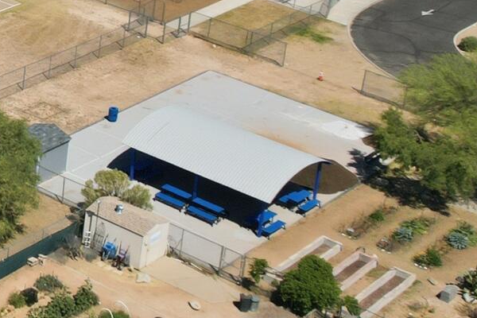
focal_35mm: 110
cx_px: -359
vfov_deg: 12.2
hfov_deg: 16.0
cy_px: -57
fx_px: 1457
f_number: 2.8
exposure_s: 1/4000
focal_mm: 8.4
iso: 100
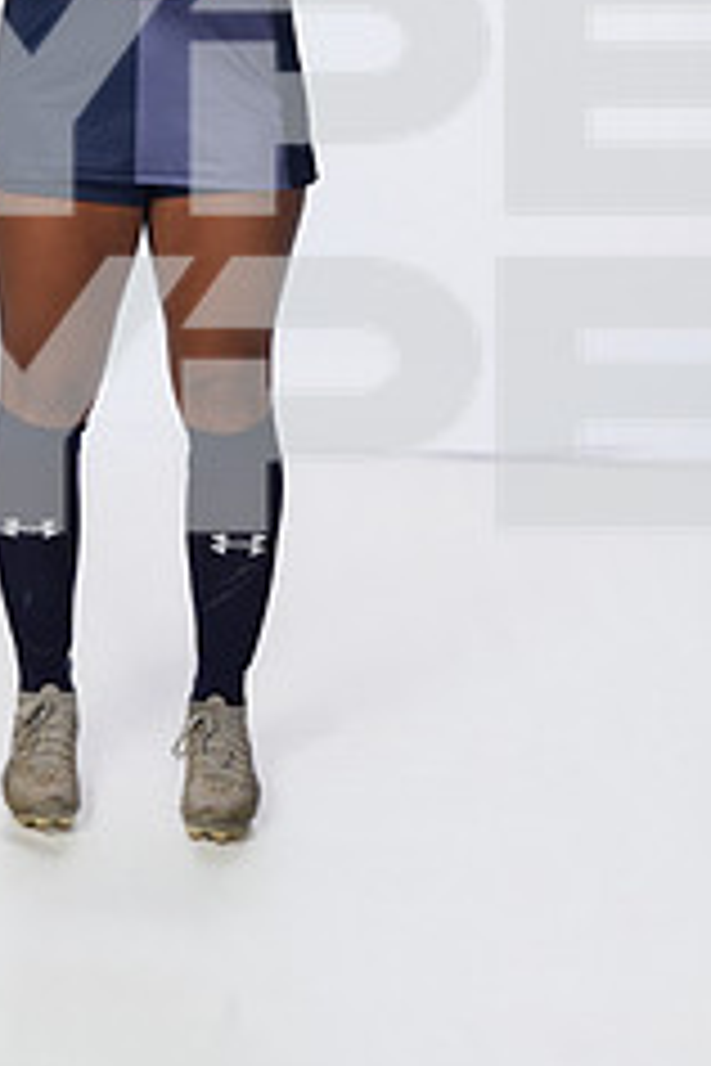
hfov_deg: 17.3
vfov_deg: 25.1
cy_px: 81
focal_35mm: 78
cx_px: 140
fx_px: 2311
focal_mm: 41
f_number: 8
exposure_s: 1/250
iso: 800
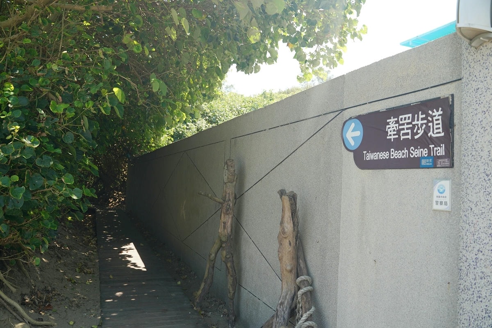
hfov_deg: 65.5
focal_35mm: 28
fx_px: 383
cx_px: 246
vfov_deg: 46.4
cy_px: 164
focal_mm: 28
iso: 160
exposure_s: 1/160
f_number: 4
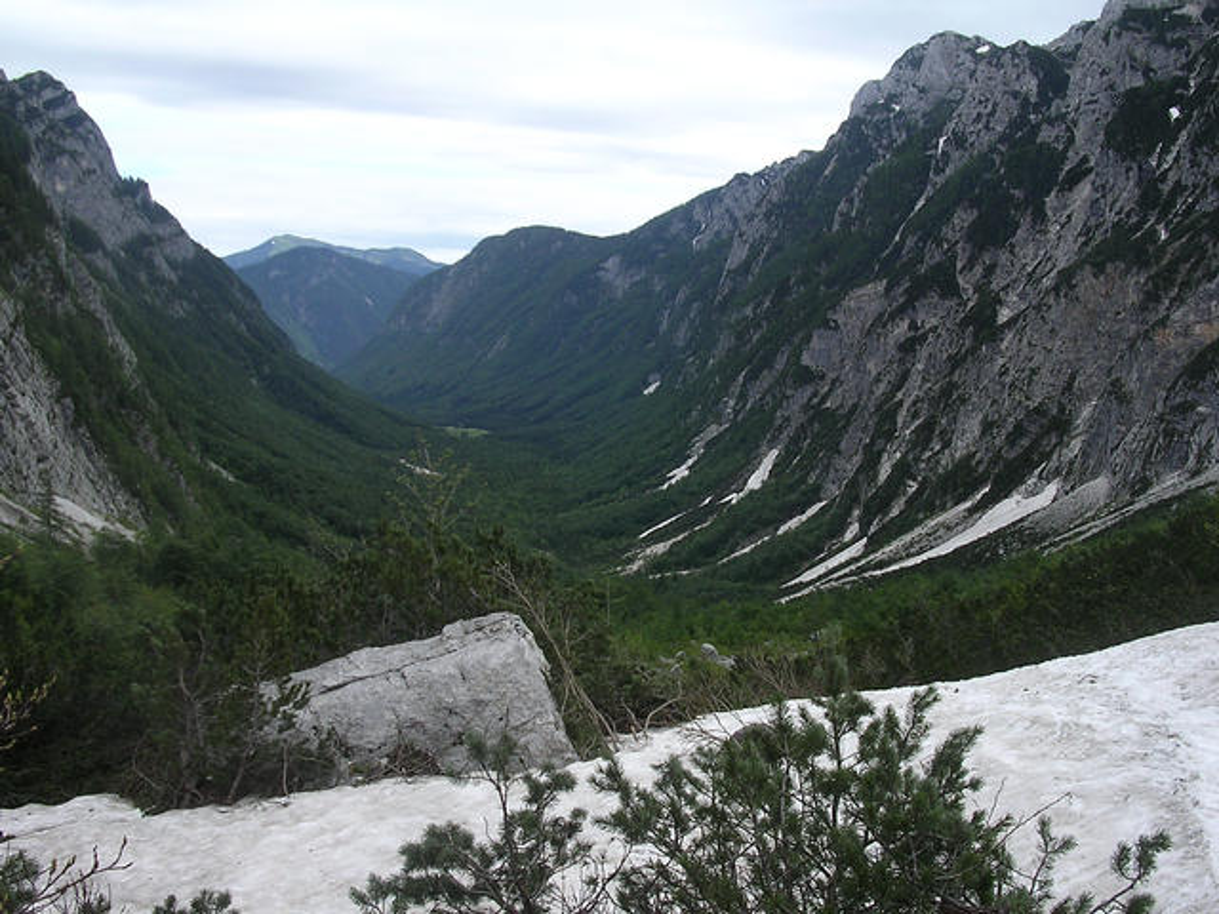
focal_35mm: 38
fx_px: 1338
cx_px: 610
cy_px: 457
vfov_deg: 37.7
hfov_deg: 49.0
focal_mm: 5.8
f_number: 5.6
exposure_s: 1/167
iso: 100
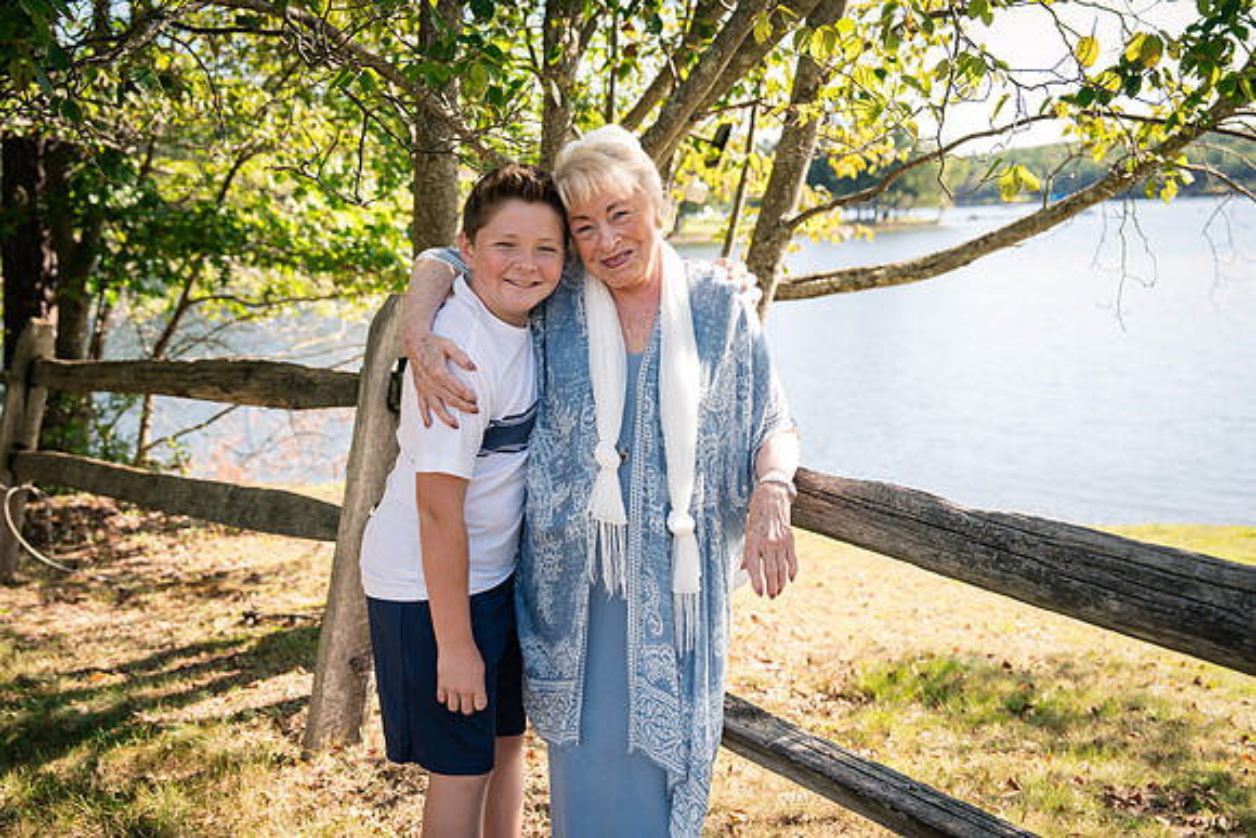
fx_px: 1396
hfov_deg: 48.4
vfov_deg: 33.4
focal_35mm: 40
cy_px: 419
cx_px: 628
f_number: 3.5
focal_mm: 40
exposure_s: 1/250
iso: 160
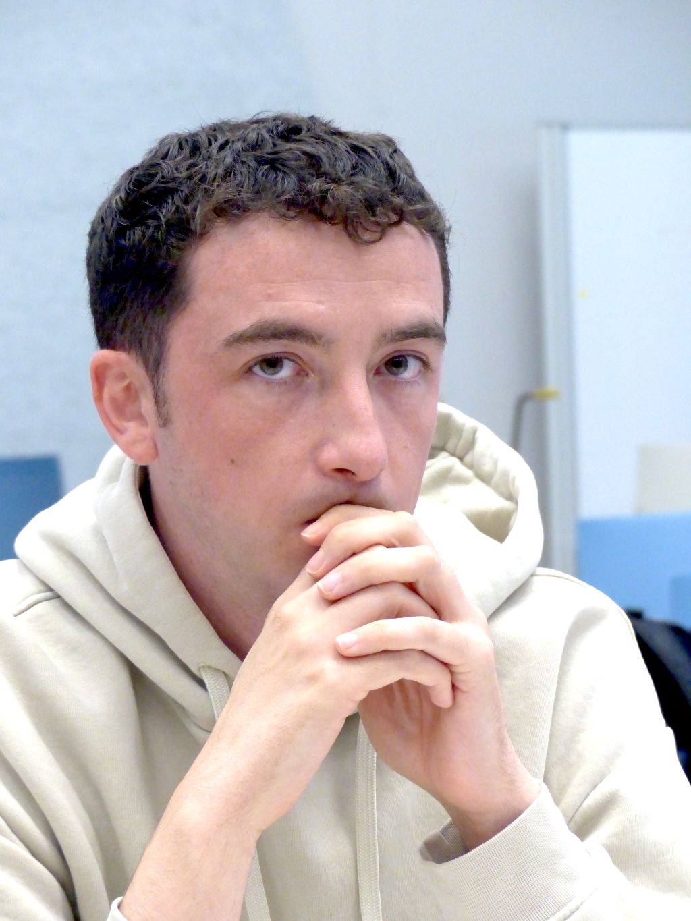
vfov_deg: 17.3
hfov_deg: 13.0
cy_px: 460
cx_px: 346
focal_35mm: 114
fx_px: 3034
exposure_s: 1/125
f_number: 2.8
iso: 640
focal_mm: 20.5
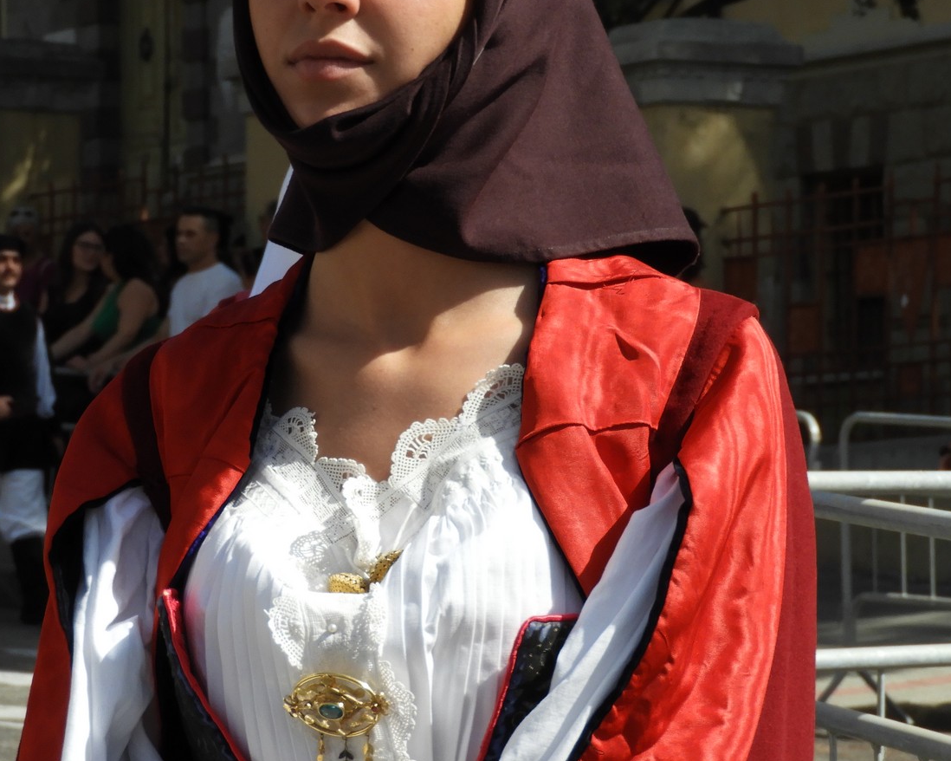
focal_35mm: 272
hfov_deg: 7.1
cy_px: 260
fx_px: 7654
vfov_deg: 5.7
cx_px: 453
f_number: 5.2
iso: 100
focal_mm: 30.5
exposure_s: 1/500
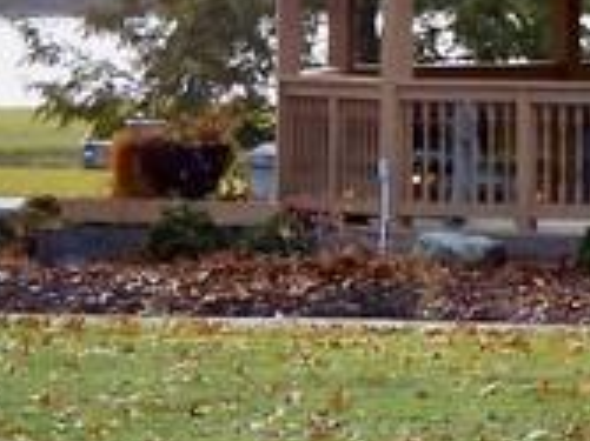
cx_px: 198
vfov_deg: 1.3
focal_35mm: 1105
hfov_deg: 1.8
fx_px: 18820
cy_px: -99
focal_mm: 32.1
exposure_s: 1/60
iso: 140
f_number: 5.6
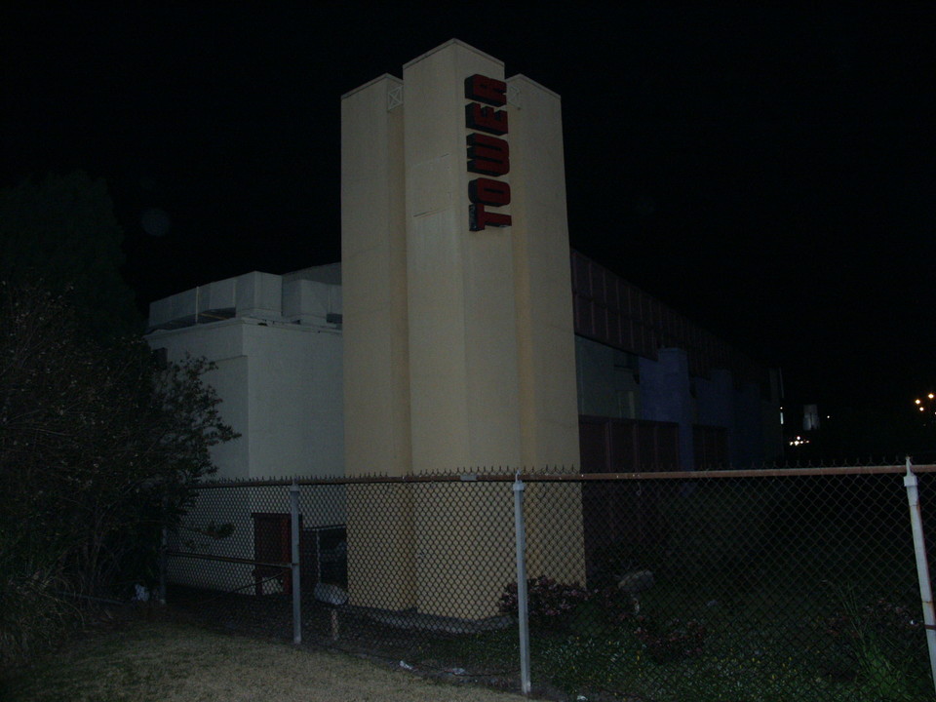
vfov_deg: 49.7
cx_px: 468
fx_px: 757
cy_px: 351
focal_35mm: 28
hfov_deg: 63.4
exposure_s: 1/45
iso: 200
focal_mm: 7.21
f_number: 2.8
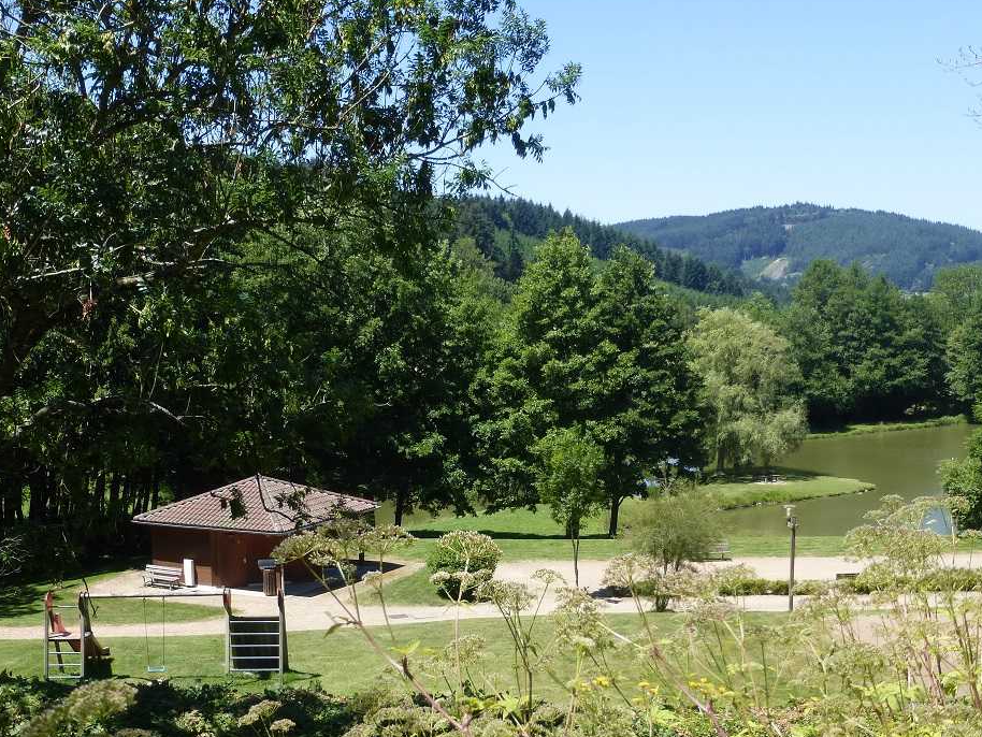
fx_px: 1390
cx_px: 511
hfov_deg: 38.9
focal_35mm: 49
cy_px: 483
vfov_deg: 29.5
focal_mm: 6.1
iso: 100
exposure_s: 1/500
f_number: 3.7
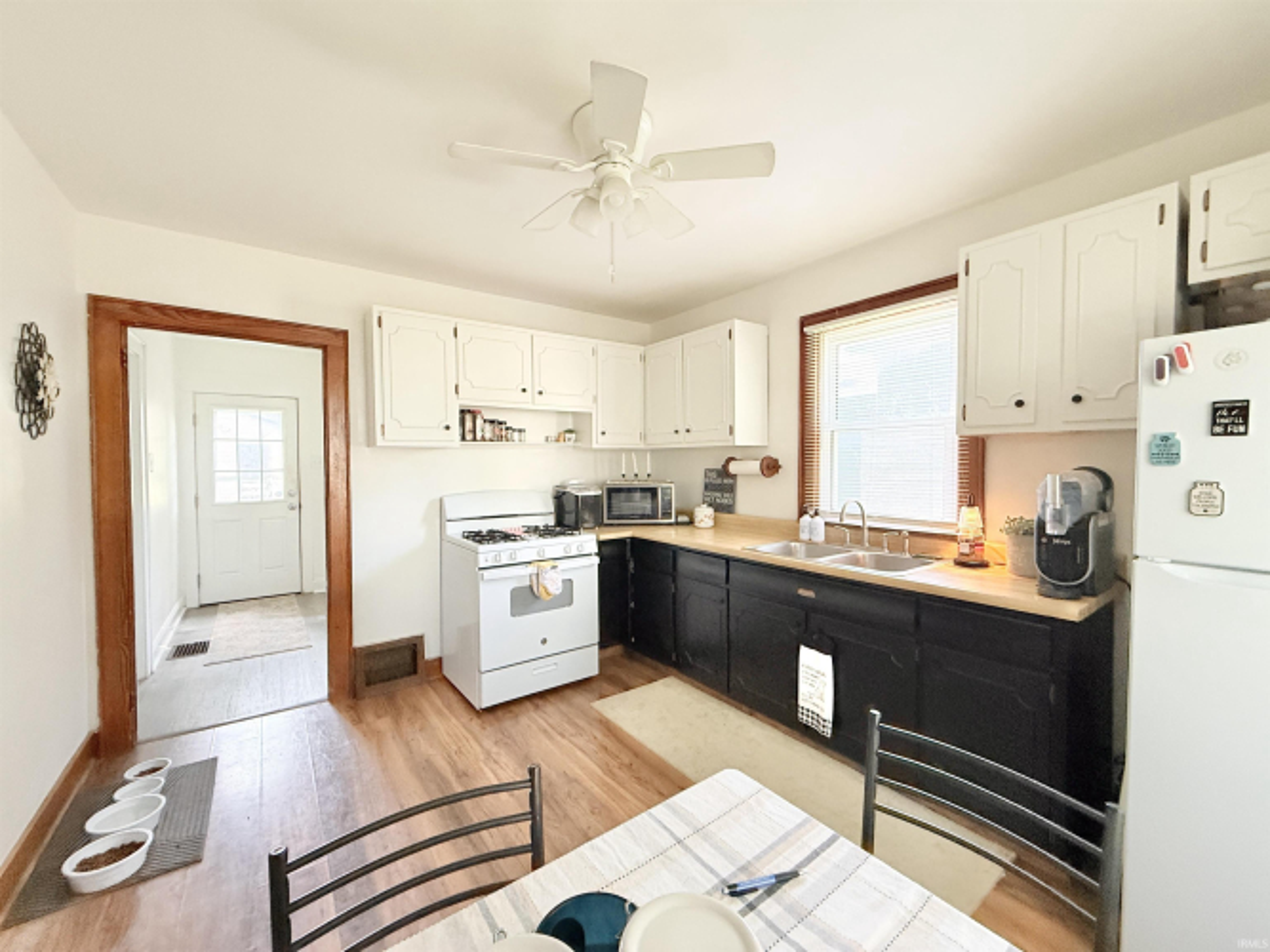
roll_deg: +0.4
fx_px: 514
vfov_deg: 85.7
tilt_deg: -1.1
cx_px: 635
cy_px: 476
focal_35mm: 14
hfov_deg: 102.1
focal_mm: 2.22
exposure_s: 1/83
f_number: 2.2
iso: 320
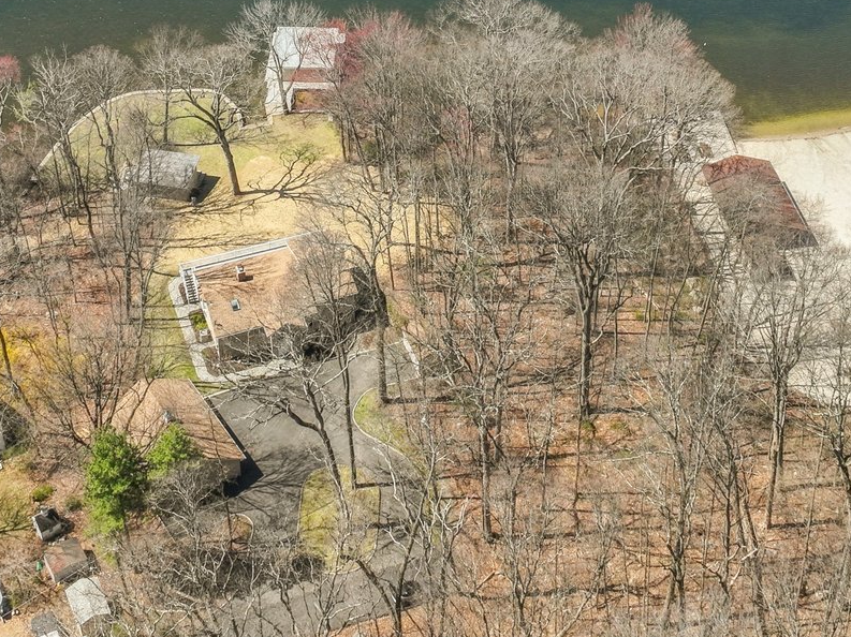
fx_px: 1524
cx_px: 392
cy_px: -69
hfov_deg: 31.2
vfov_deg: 22.3
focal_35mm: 62
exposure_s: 1/160
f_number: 11
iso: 100
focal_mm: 12.3
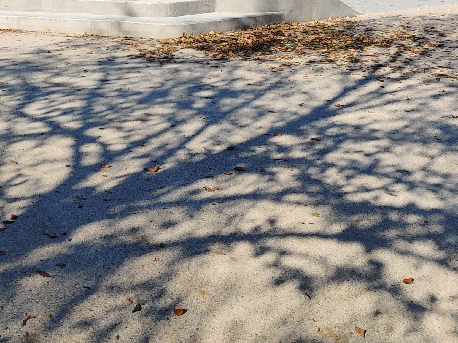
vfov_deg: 21.2
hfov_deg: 29.0
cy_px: -58
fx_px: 860
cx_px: 73
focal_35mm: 65
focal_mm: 4.75
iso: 125
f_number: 1.65
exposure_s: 1/1950
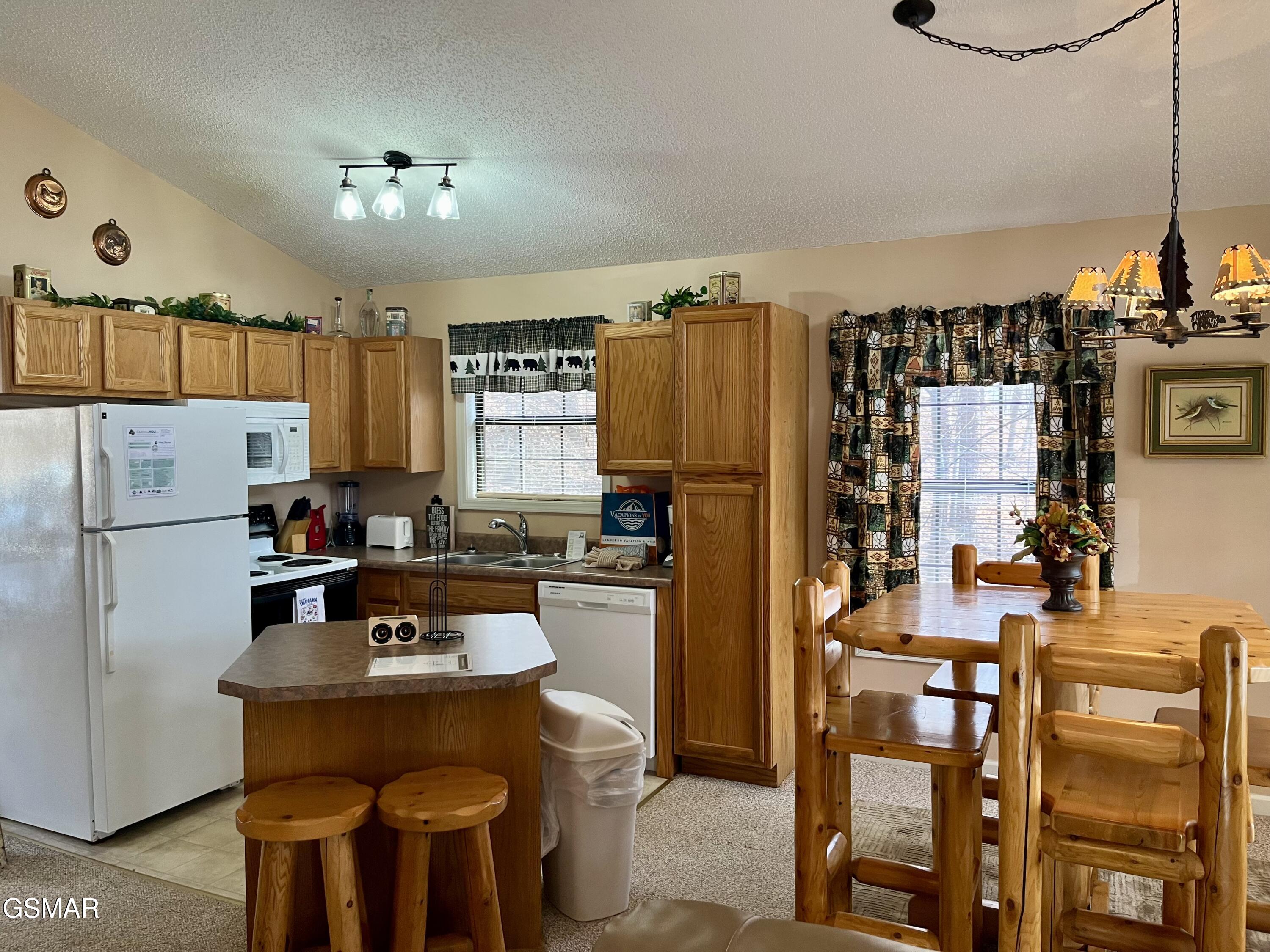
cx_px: 635
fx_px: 954
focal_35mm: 26
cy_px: 476
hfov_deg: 67.3
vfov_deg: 53.1
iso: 100
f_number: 1.6
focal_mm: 5.1
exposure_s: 1/60
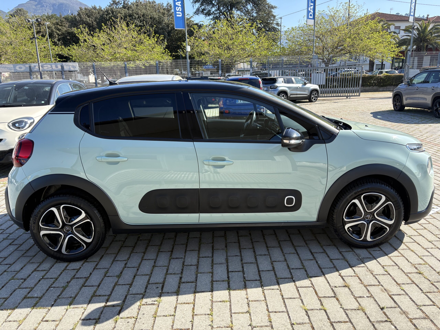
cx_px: 220
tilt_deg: -14.6
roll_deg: +2.1
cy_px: 165
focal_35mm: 26
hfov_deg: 67.3
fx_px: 330
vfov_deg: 53.1
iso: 50
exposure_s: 1/1217
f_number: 1.6
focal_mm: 5.96
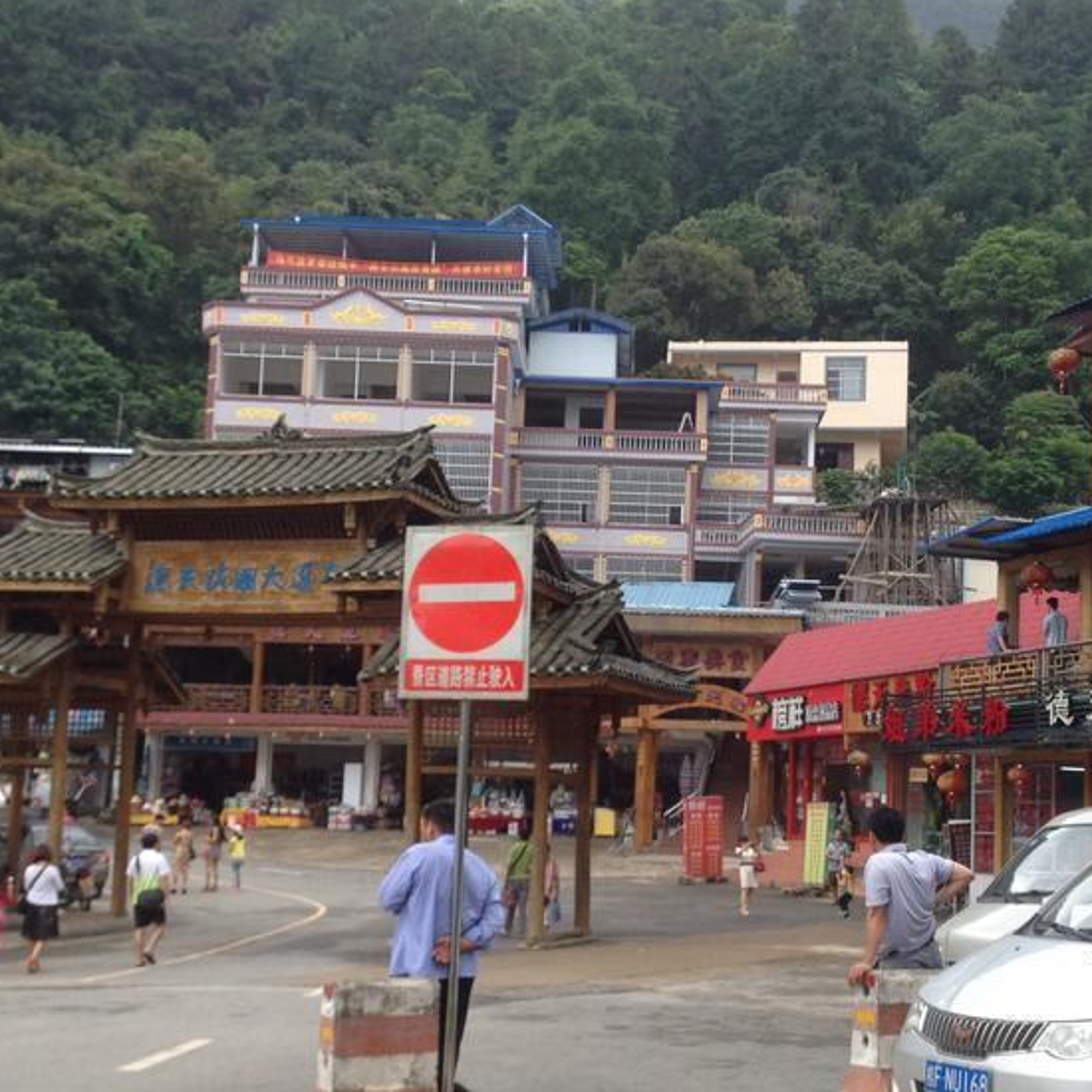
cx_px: 664
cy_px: 586
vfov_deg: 28.6
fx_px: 2141
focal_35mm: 60
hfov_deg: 28.5
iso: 50
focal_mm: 4.28
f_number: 2.4
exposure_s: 1/308
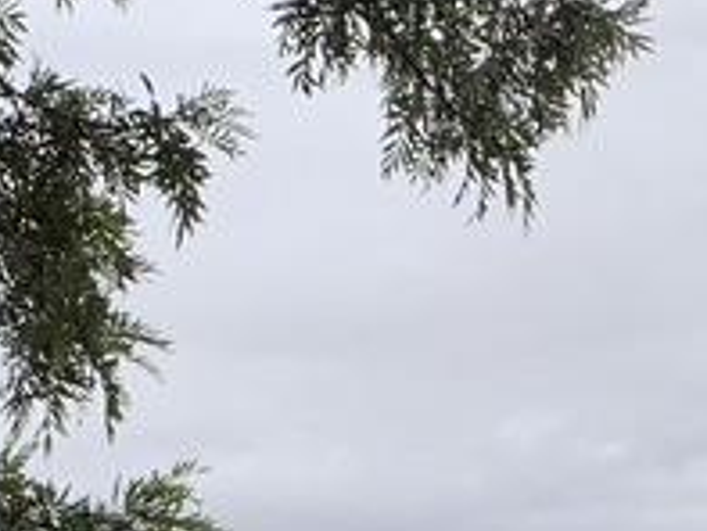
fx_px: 2759
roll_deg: -1.4
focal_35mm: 135
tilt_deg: -3.8
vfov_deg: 9.9
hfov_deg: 14.6
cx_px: 434
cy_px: 1184
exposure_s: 1/474
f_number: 1.8
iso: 25
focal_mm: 4.25
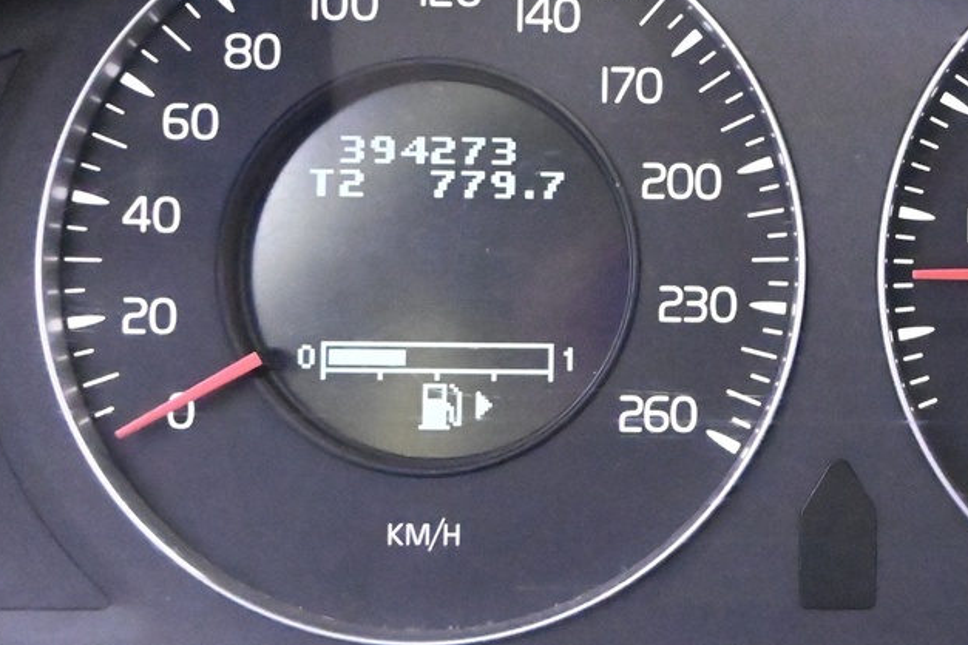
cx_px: 895
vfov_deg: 14.4
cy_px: 205
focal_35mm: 95
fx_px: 2553
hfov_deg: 21.0
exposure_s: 1/40
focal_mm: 24.5
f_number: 4.2
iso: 14400
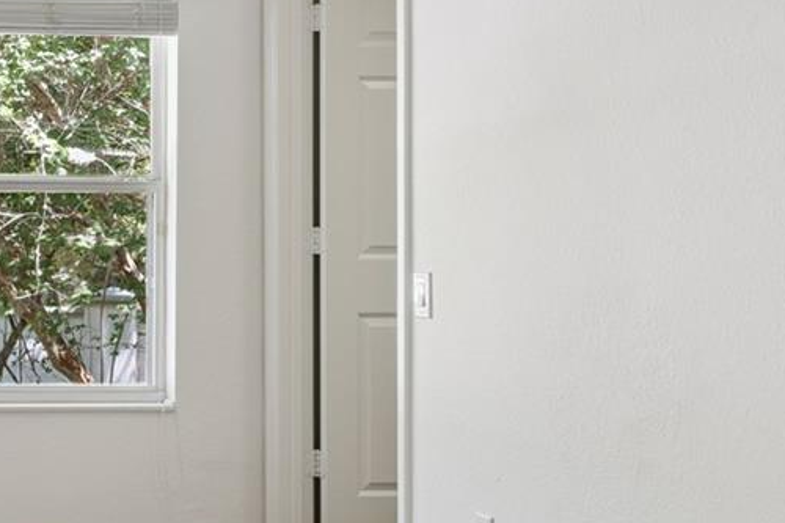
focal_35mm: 64
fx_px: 1395
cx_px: -259
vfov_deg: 21.2
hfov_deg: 26.3
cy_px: 219
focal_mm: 20
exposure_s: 1/20
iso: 400
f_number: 10
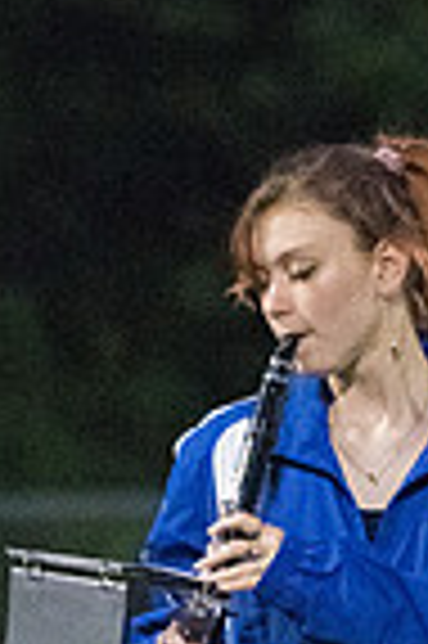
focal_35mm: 1271
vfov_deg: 1.6
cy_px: 833
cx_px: 304
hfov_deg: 1.1
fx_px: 22719
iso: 6400
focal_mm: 270
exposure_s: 1/1600
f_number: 5.6
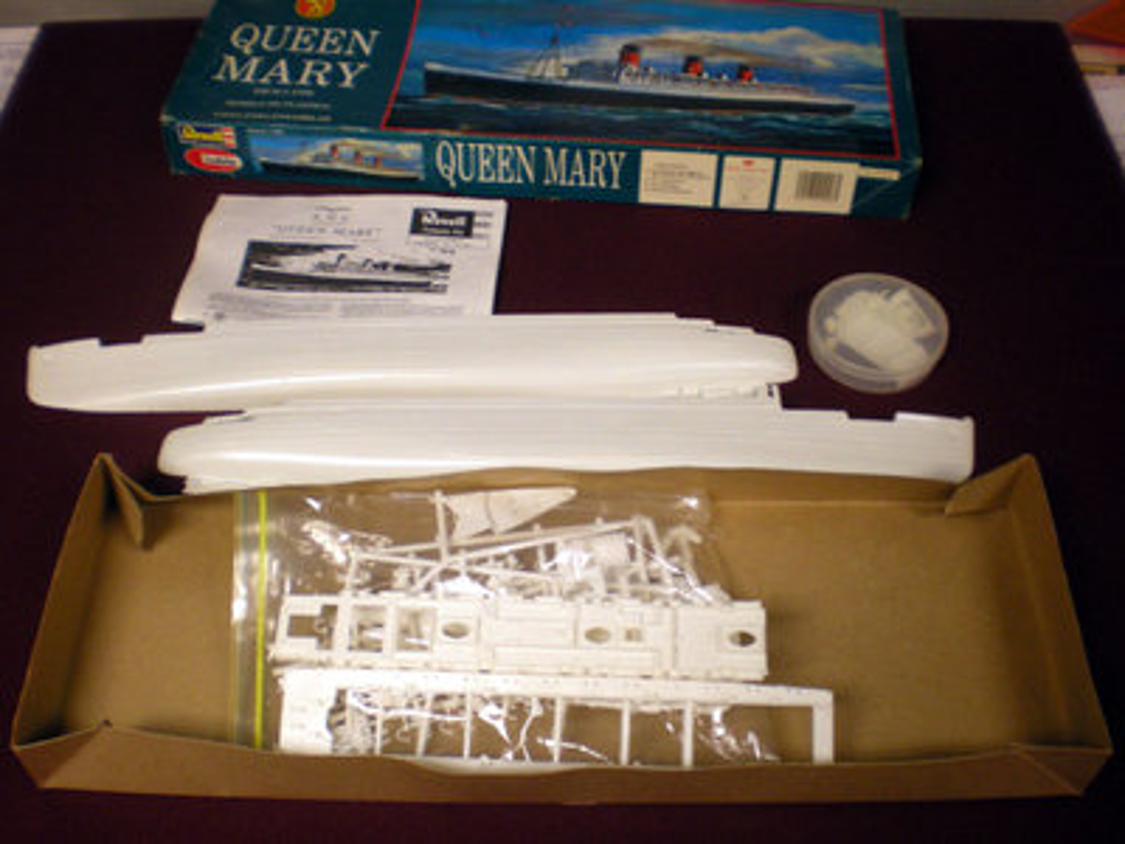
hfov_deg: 49.0
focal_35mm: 38
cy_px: 422
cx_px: 562
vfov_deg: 37.7
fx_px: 1235
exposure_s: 1/34.3
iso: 200
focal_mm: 6.3
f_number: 3.1
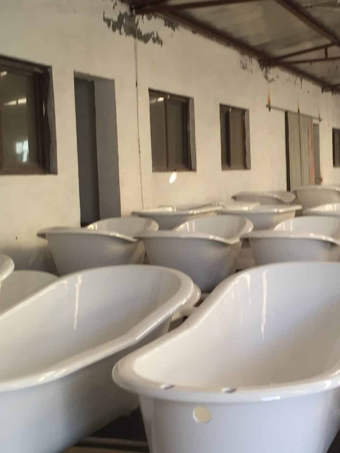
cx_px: 260
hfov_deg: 24.1
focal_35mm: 60
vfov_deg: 32.2
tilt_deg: -4.6
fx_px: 786
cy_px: 244
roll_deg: +1.2
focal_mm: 4.15
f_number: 2.2
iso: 40
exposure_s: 1/50
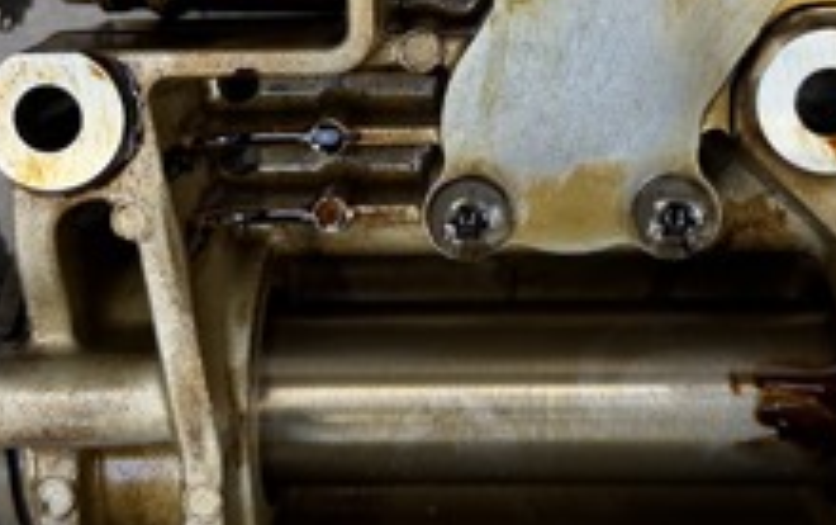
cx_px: 456
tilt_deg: -63.8
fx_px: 1688
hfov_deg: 27.8
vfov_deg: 17.5
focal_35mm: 74
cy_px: 80
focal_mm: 6.76
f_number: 1.78
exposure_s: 1/149
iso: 64
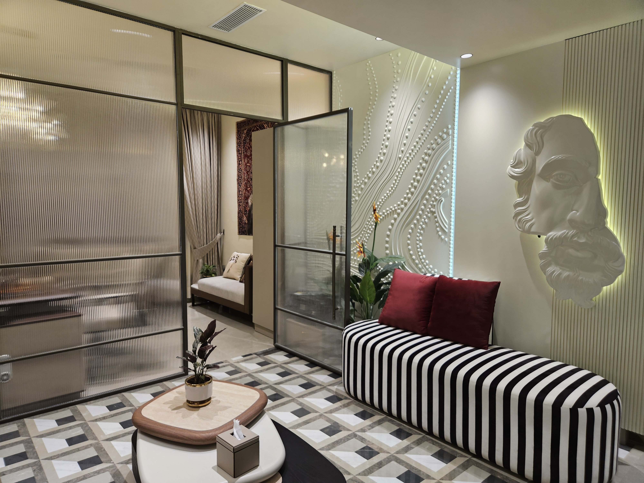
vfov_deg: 58.9
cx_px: 322
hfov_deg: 73.9
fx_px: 428
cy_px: 242
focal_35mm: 23
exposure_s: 1/100
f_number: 1.8
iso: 125
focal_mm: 5.4
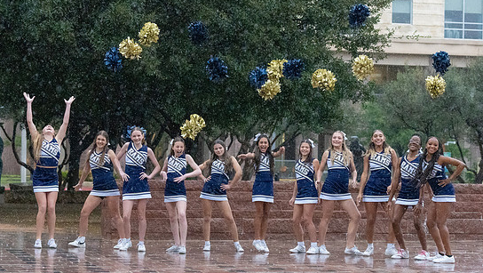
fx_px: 1461
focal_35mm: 114
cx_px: 259
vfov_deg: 10.7
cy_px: 162
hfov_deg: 18.8
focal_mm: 70
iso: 12800
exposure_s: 1/1250
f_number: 3.5
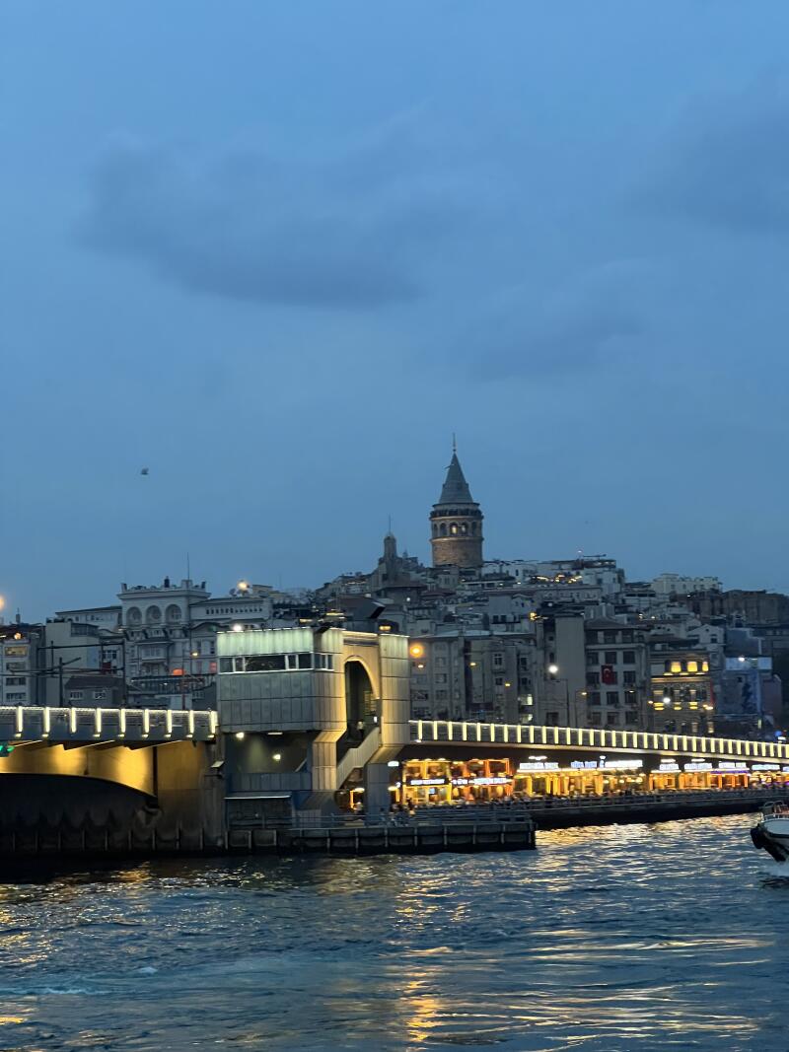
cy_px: 526
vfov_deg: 25.3
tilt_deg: +6.7
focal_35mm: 77
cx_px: 394
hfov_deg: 19.1
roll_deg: +2.3
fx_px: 2341
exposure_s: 1/50
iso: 800
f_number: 2.8
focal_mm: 9
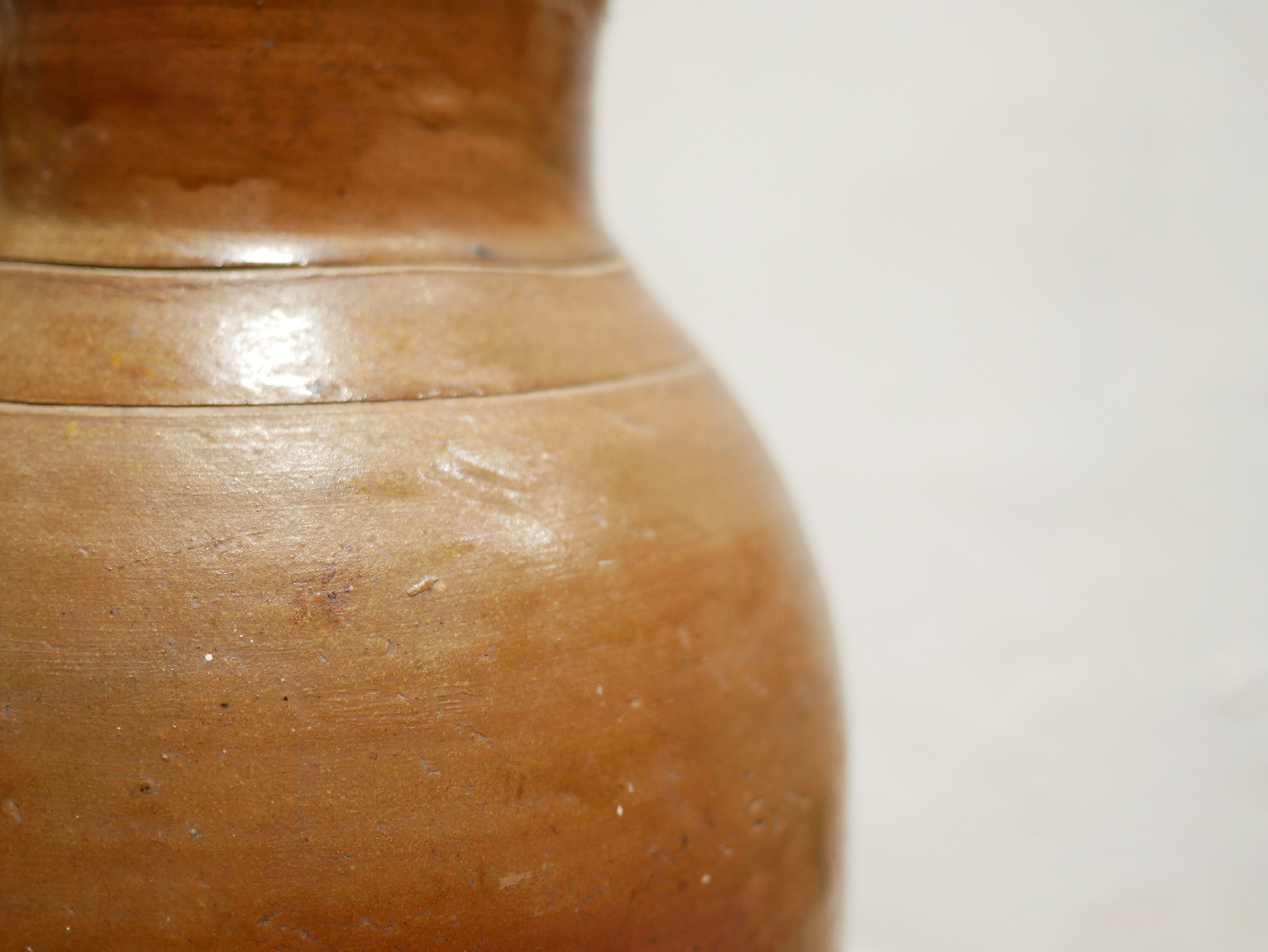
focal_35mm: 40
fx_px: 1466
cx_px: 634
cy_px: 476
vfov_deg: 36.0
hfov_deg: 46.8
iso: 400
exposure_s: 1/60
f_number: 1.7
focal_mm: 20
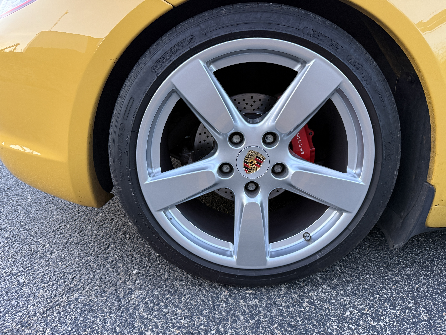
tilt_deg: -17.0
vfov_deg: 56.8
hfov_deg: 71.6
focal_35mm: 24
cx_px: 223
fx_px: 309
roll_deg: +0.8
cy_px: 168
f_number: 1.78
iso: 320
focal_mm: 6.76
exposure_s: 1/60
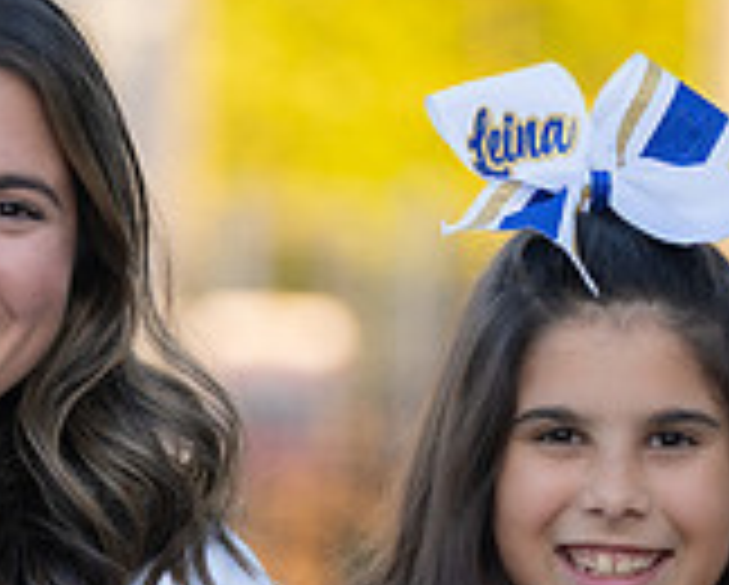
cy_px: 825
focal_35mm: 537
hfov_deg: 3.6
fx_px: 11600
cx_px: 385
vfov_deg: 2.9
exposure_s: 1/320
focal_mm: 127
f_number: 2.8
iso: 125
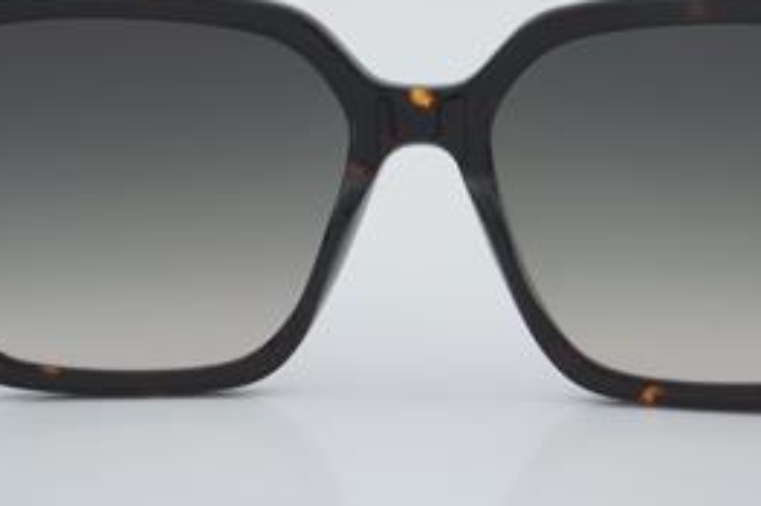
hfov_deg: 18.0
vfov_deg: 12.0
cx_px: 425
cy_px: 162
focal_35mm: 114
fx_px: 2408
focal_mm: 50
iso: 100
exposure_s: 1/4
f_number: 32
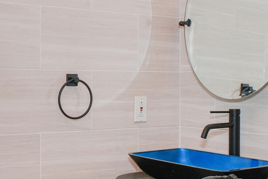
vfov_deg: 22.3
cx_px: -9
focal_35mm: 61
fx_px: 454
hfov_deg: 30.2
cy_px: 95
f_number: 8
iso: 400
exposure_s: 1/60
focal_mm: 10
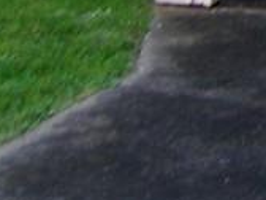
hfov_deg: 10.7
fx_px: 1076
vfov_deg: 9.4
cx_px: 749
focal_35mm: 140
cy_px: -286
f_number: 2.8
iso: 64
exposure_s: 1/40
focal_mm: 3.8
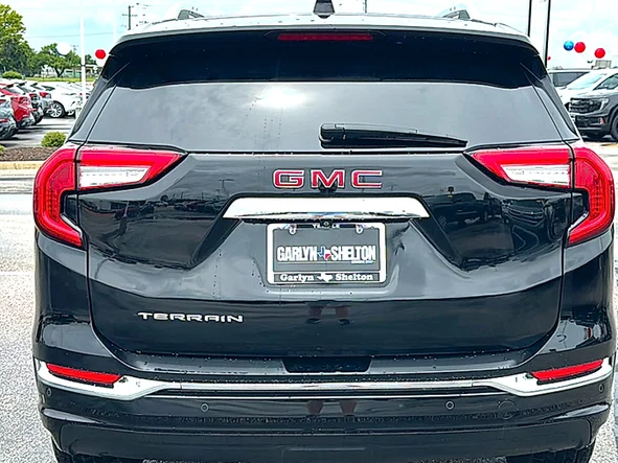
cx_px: 342
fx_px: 803
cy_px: 243
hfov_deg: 42.0
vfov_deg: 32.2
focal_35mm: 45
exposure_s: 1/2309
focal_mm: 6.86
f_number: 1.78
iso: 80
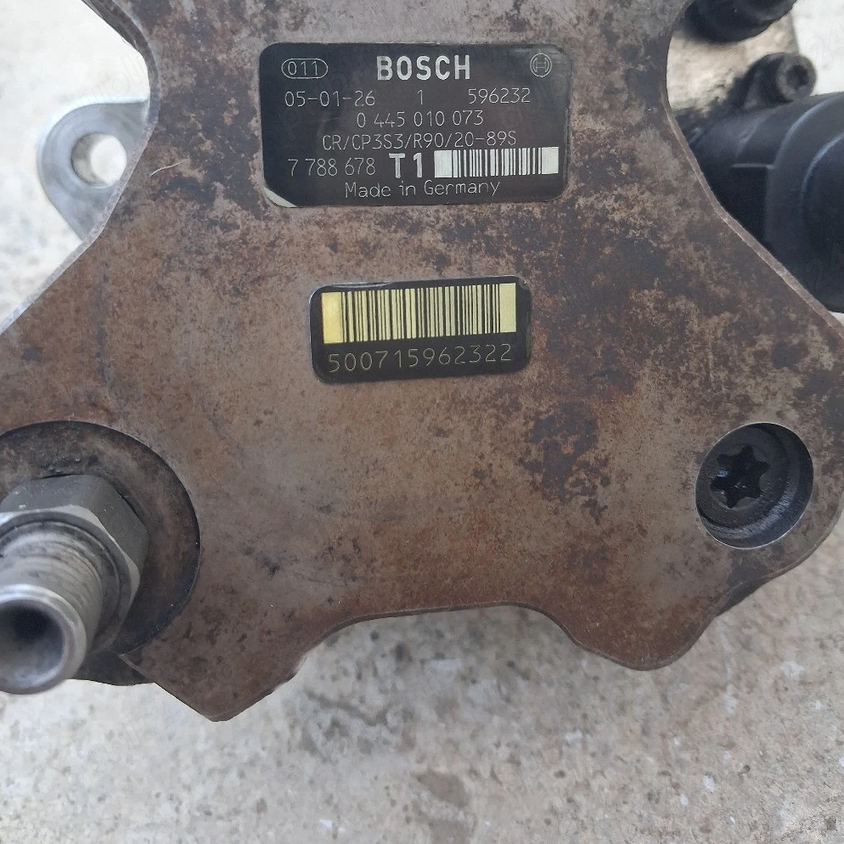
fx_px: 883
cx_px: 424
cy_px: 317
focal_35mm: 32
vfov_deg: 50.6
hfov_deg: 51.1
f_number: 1.8
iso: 250
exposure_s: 1/100
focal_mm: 4
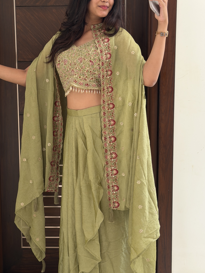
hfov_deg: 23.6
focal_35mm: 62
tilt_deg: -9.7
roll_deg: -0.2
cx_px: 87
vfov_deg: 31.2
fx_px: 490
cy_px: 125
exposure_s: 1/50
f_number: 1.78
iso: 125
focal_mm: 6.76
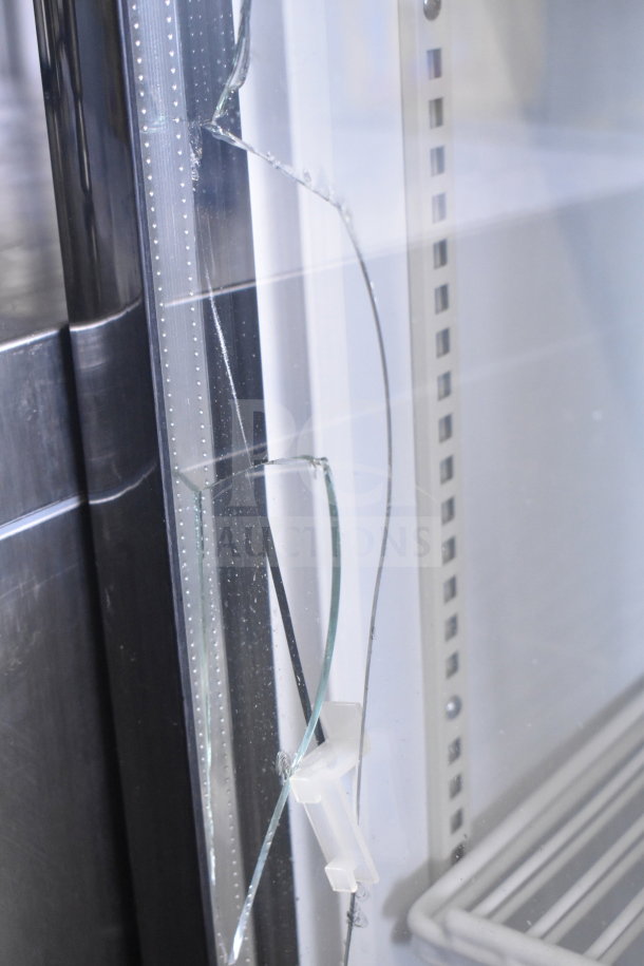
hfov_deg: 23.8
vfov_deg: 35.1
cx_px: 322
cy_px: 483
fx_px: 1529
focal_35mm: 57
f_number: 4.8
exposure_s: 1/60
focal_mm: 38
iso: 3600
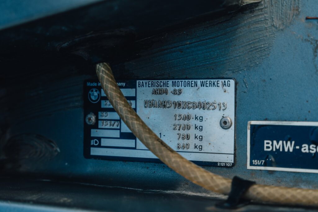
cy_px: 106
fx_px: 618
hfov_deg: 28.8
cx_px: 159
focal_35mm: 70
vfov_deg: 19.5
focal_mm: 70
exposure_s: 1/60
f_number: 8
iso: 400
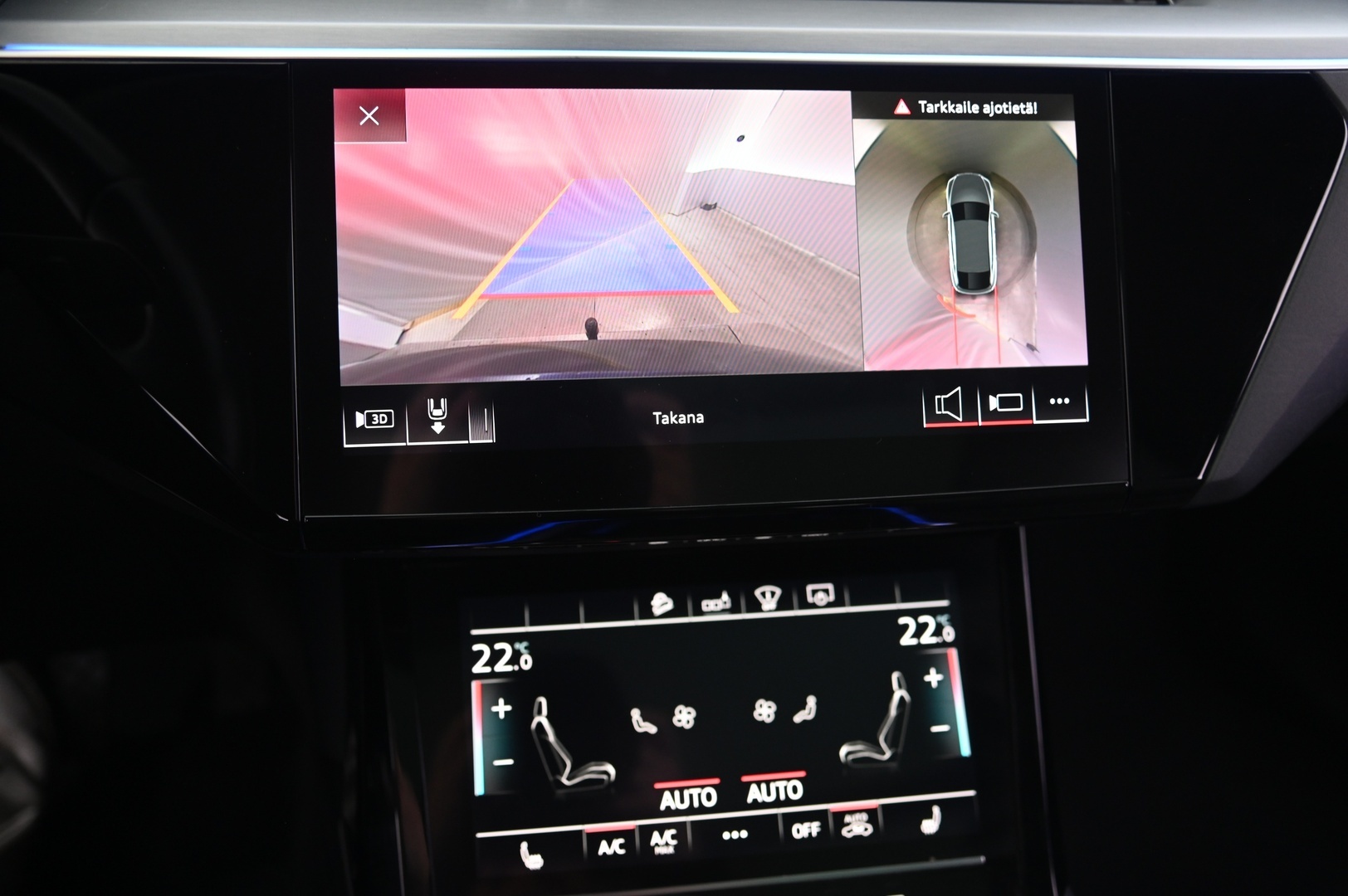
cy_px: 448
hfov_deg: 60.3
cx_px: 674
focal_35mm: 31
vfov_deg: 42.3
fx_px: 1160
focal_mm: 31
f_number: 4
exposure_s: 1/13
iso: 2000
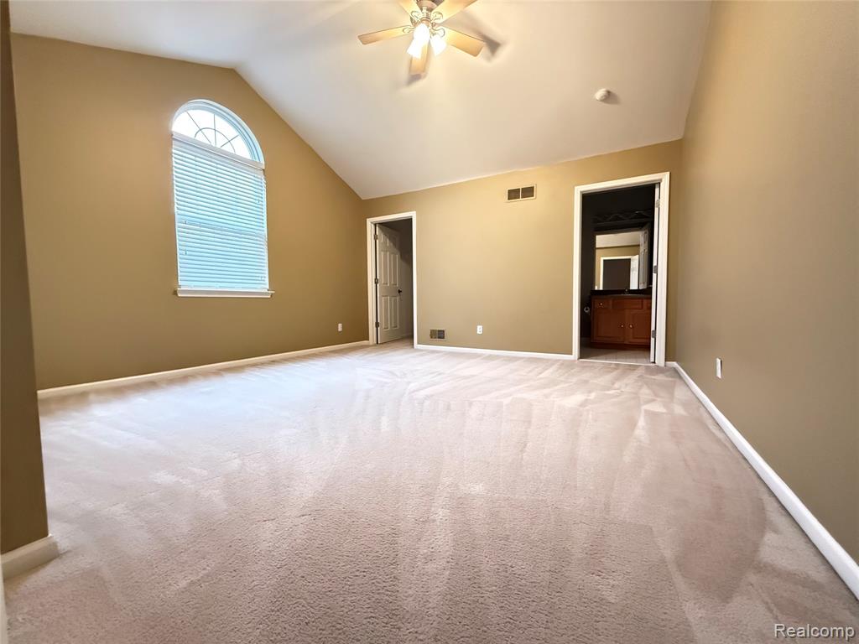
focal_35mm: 14
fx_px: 347
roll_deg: +0.1
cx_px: 430
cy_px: 322
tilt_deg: -2.8
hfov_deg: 102.1
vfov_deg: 85.7
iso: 1250
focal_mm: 2.22
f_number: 2.2
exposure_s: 1/60
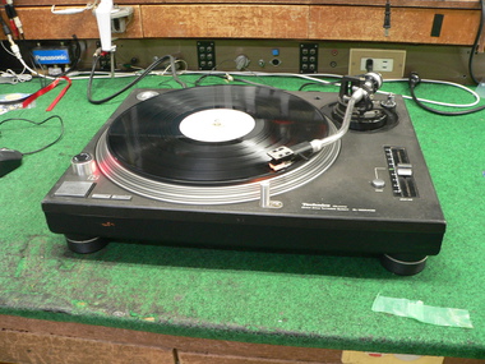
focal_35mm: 36
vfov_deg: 39.7
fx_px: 504
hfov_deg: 51.4
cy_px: 182
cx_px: 242
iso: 200
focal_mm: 6
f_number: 2.8
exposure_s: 1/8
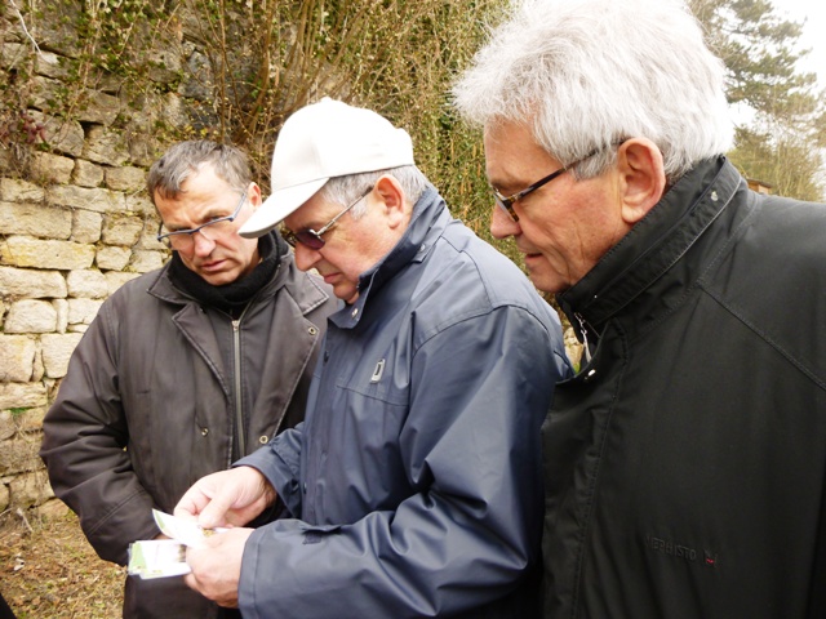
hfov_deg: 69.4
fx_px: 597
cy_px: 310
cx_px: 413
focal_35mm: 25
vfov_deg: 54.9
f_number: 3.1
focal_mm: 4.5
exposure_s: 1/80
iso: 100
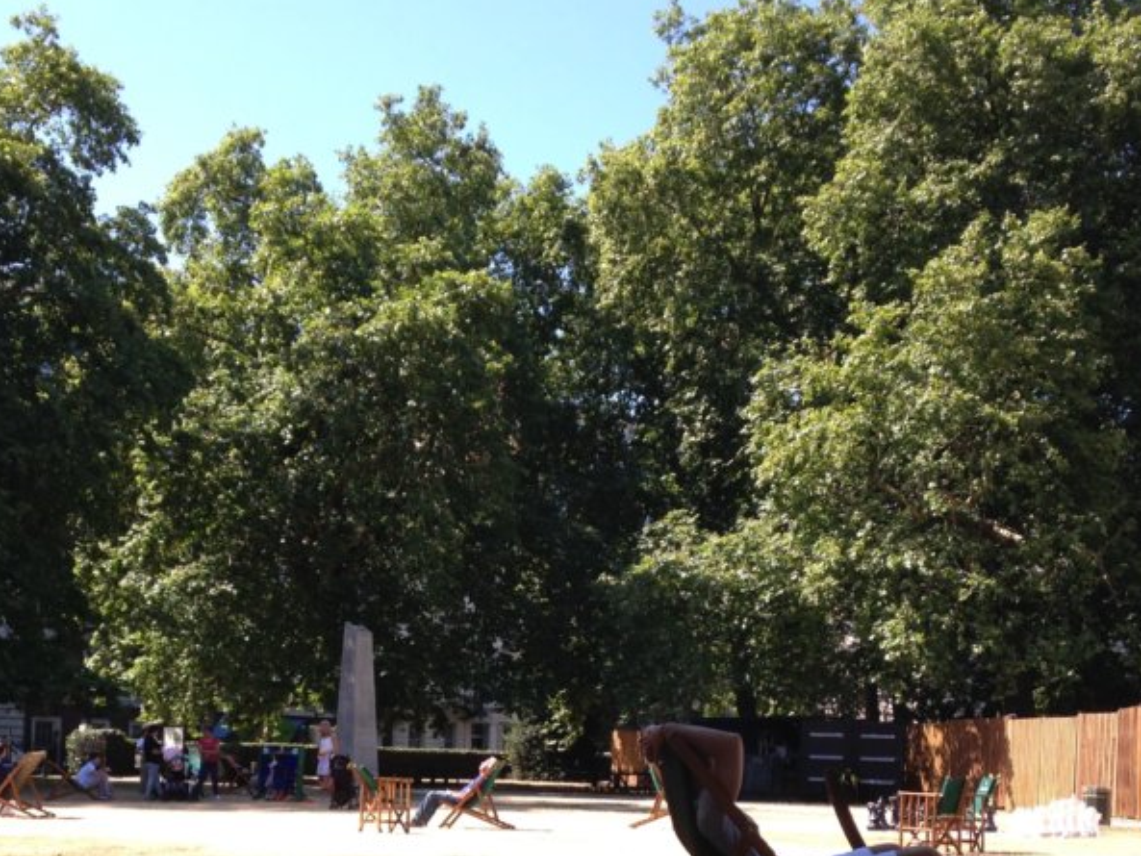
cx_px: 450
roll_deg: -0.1
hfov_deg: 33.7
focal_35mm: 57
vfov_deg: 25.2
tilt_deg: +1.6
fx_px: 1879
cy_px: 708
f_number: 2.4
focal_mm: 4.12
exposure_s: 1/497
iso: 50
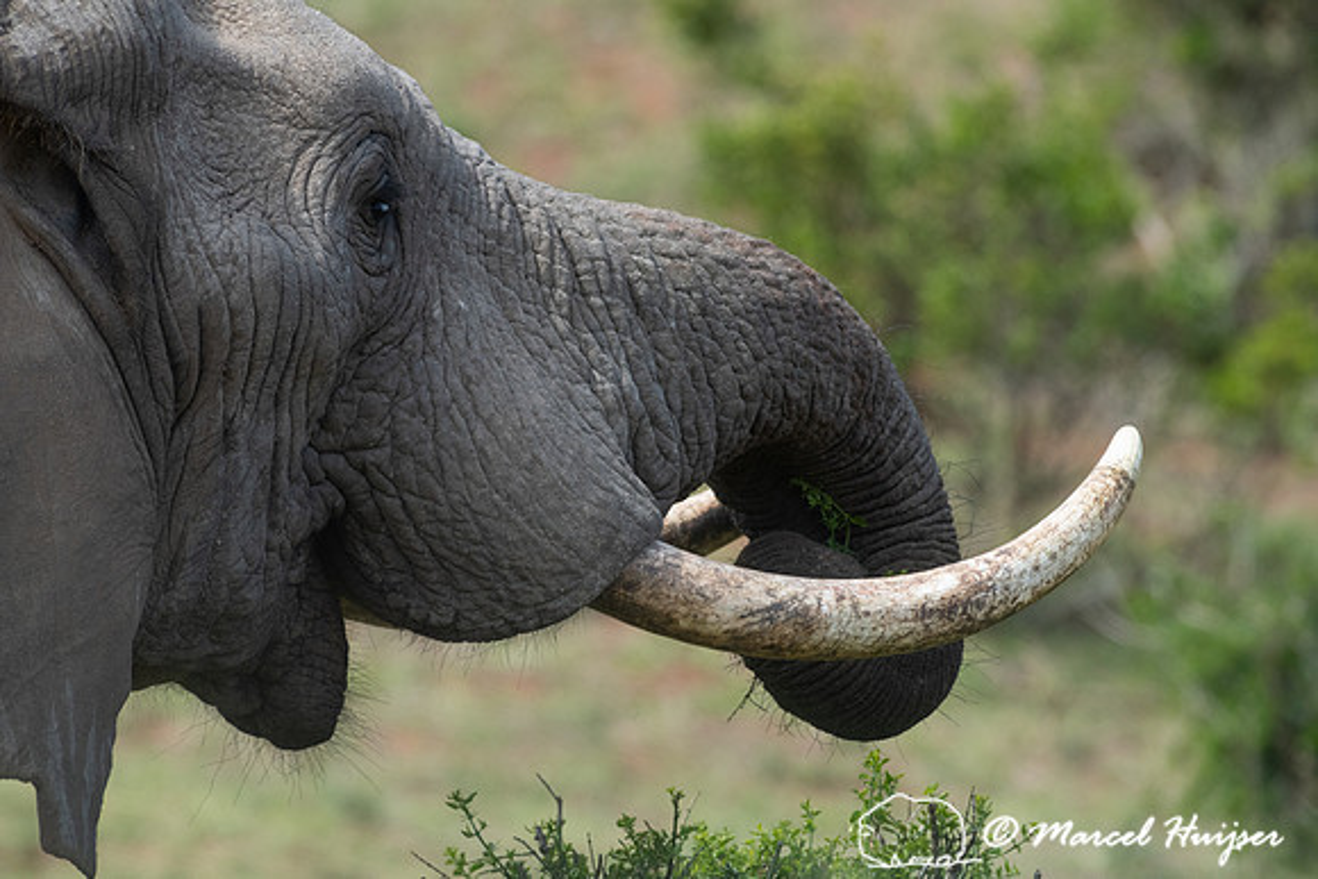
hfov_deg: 3.4
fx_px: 21971
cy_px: 440
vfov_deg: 2.3
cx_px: 659
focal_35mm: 600
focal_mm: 600
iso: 1250
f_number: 9
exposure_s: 1/1250
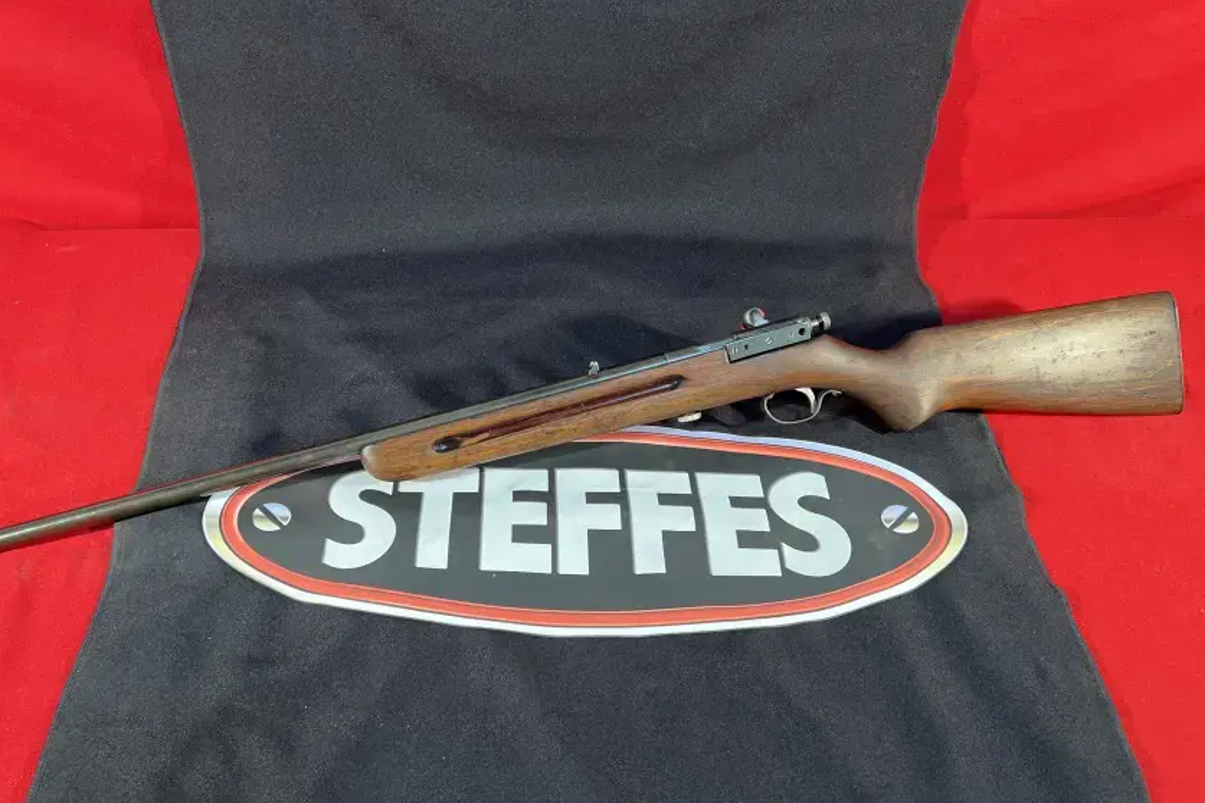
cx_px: 563
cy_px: 450
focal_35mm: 31
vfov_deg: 42.3
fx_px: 1038
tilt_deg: -48.0
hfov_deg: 60.2
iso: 125
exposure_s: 1/120
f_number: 1.5
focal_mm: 5.7
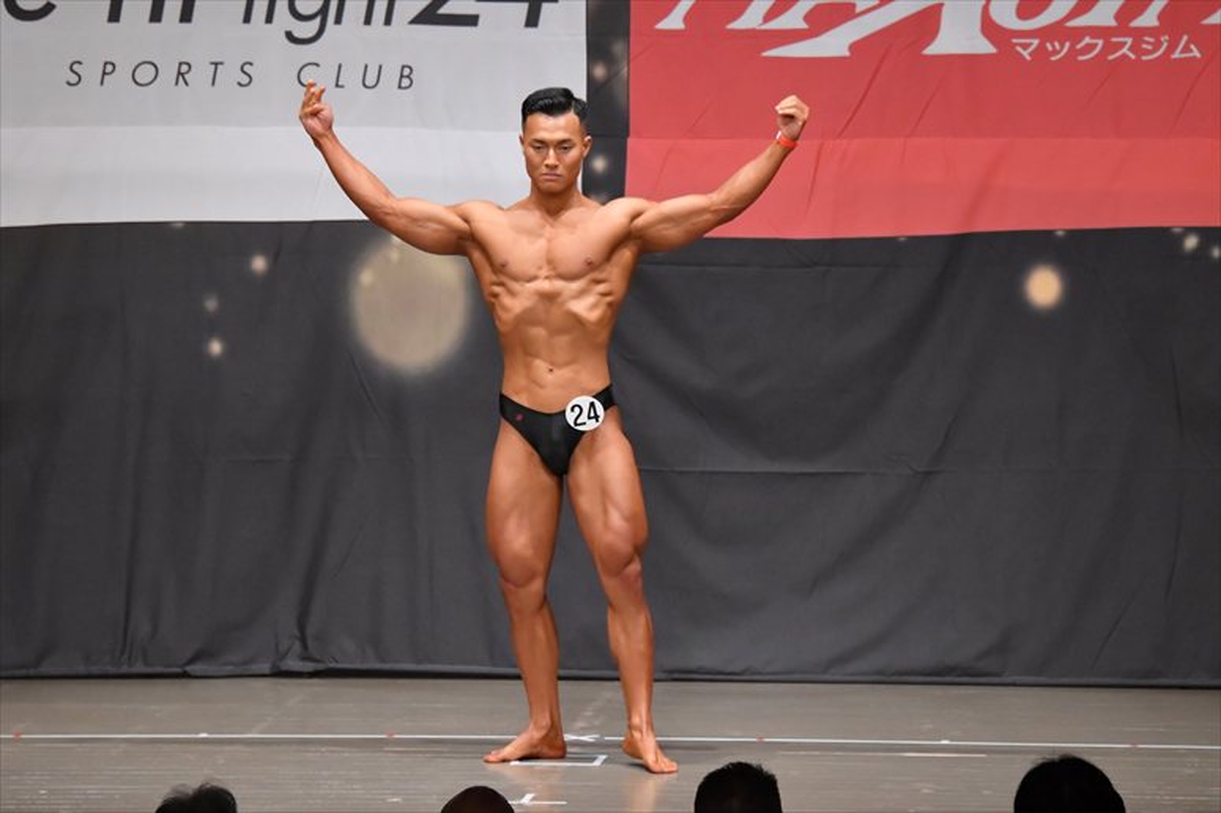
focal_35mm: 202
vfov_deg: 6.8
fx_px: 6848
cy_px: 406
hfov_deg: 10.2
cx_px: 610
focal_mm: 135
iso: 6400
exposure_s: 1/400
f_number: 5.6
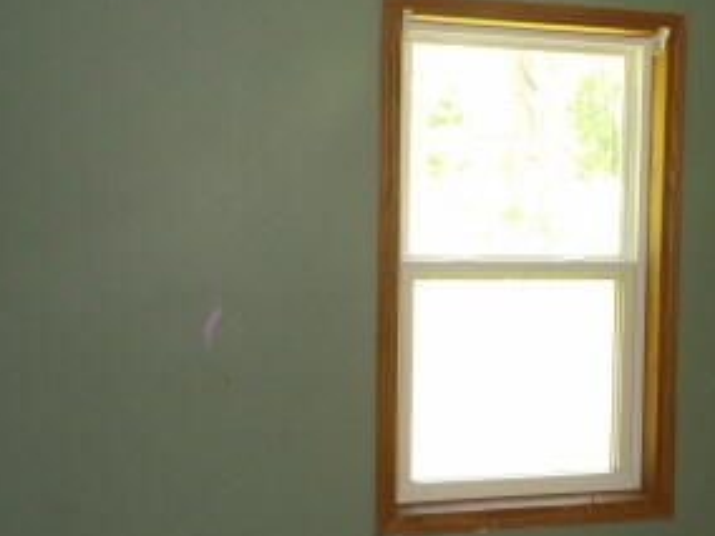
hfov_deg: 34.3
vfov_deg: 27.0
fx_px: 1115
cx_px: 584
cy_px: 272
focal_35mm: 54
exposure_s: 1/33
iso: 200
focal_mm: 4.3
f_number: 3.2
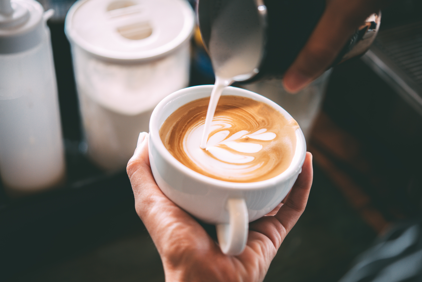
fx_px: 704
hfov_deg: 33.4
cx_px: 211
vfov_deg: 22.6
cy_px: 141
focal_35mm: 60
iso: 1250
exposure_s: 1/100
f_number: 3
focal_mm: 60
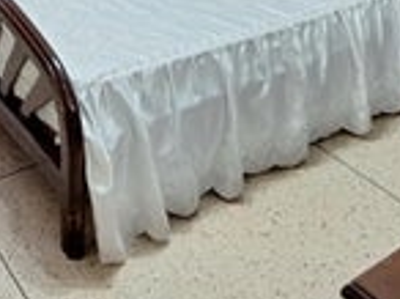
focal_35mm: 57
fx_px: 658
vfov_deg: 21.1
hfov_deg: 33.8
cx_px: 173
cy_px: -165
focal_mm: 1.74
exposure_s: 1/30
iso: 200
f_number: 2.2
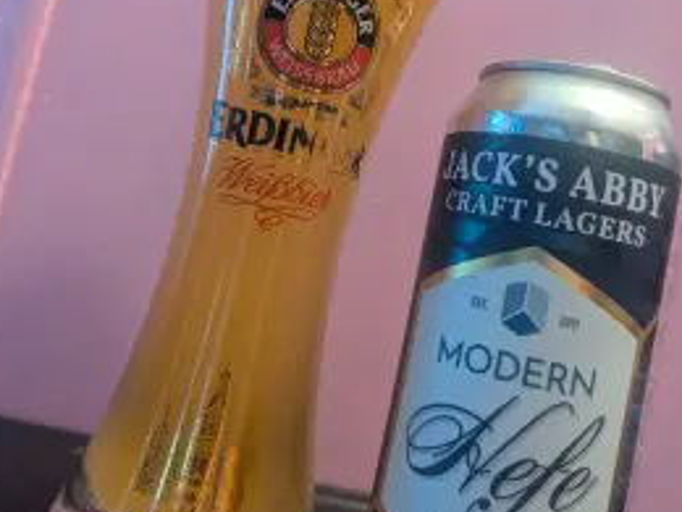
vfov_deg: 38.0
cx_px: 355
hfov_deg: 50.1
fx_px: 729
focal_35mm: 37
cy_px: 152
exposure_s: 1/24
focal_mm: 6.9
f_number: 1.68
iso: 254
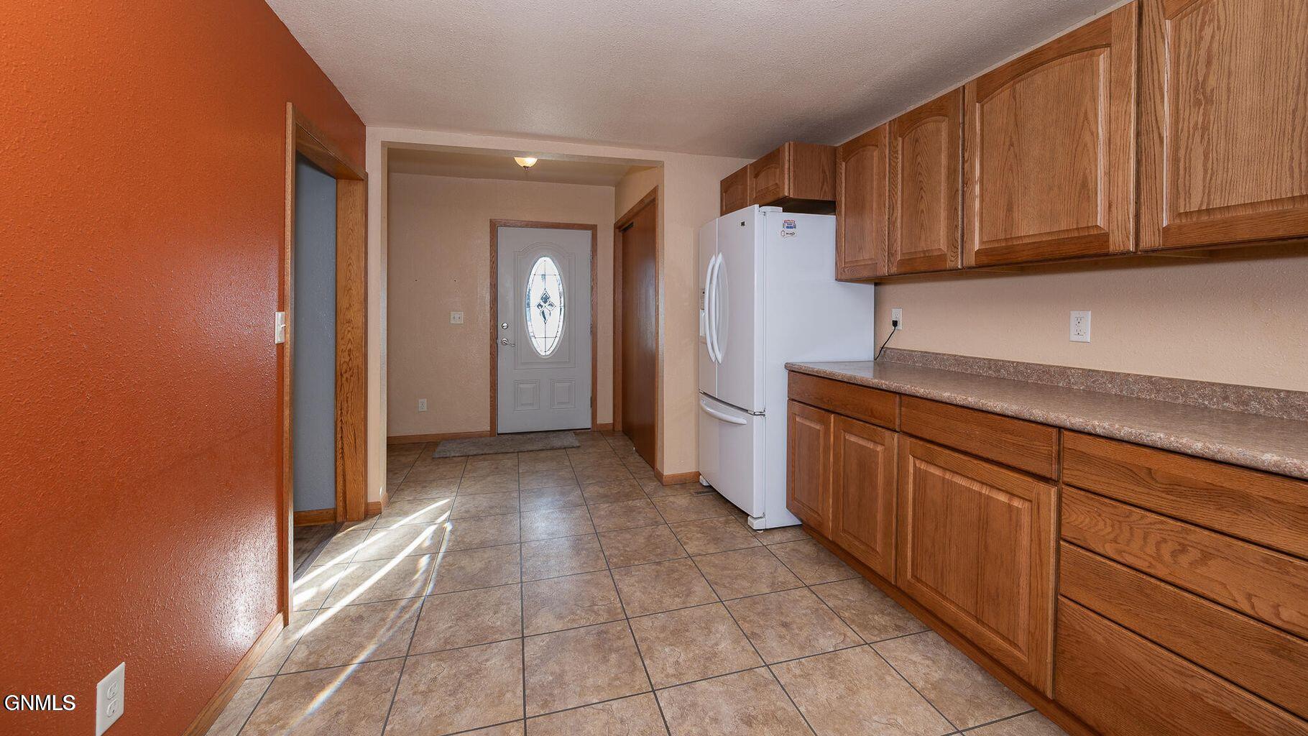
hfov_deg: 104.2
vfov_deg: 71.3
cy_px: 313
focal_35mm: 15
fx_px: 509
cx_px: 654
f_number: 7.1
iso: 200
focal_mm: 14
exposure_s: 1/30
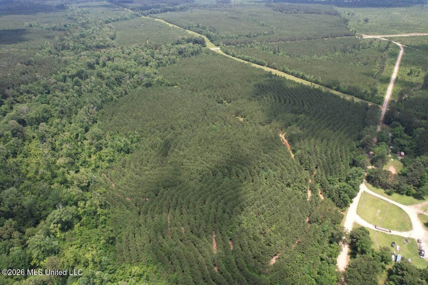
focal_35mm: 22
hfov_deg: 78.6
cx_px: 214
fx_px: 262
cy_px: 142
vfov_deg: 57.2
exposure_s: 1/800
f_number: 2.8
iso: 100
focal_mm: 8.4
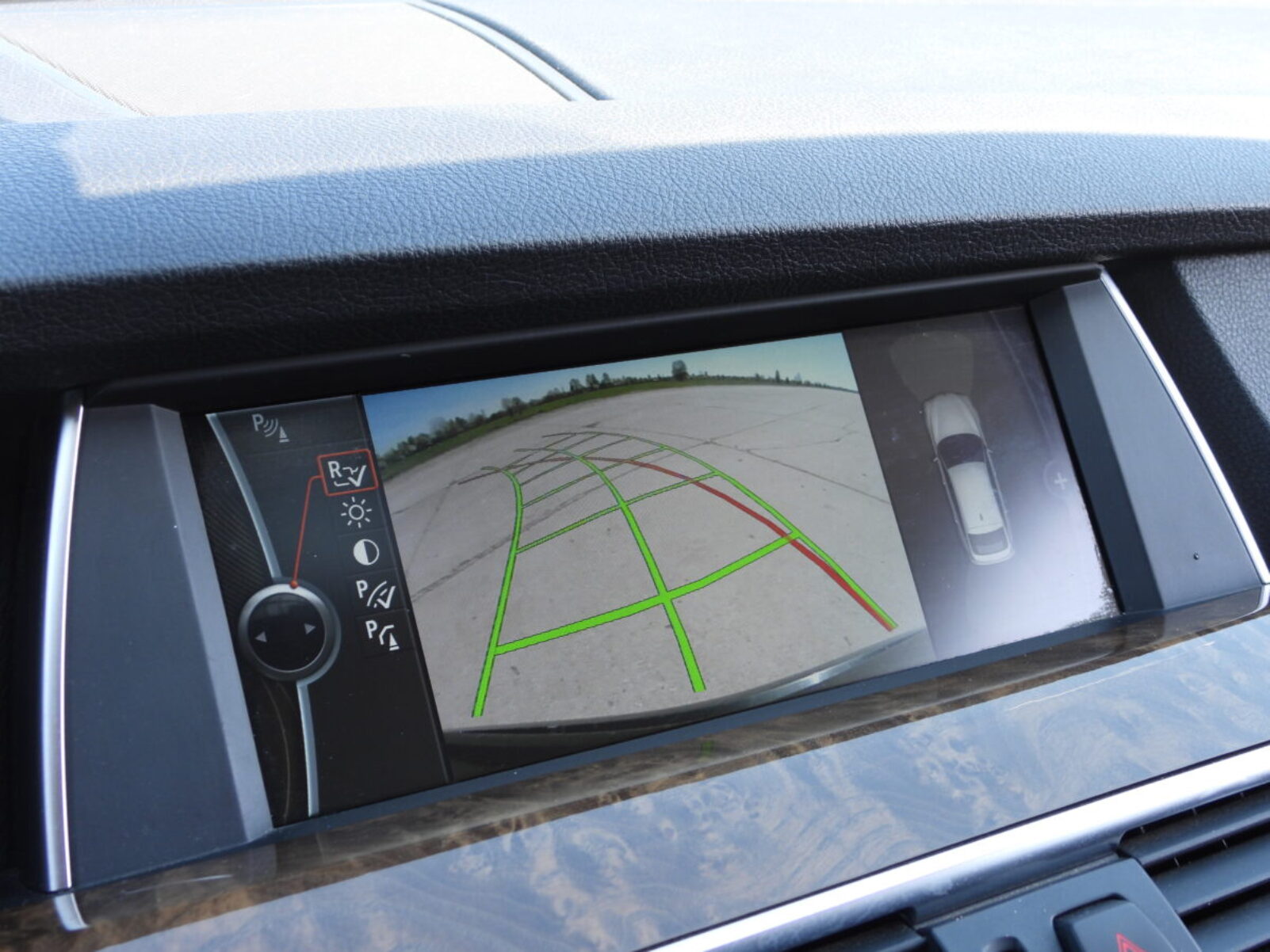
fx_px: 1725
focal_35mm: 47
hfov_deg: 40.4
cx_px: 635
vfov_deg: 30.9
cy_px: 476
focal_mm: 8.5
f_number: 3.2
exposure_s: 1/60
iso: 100
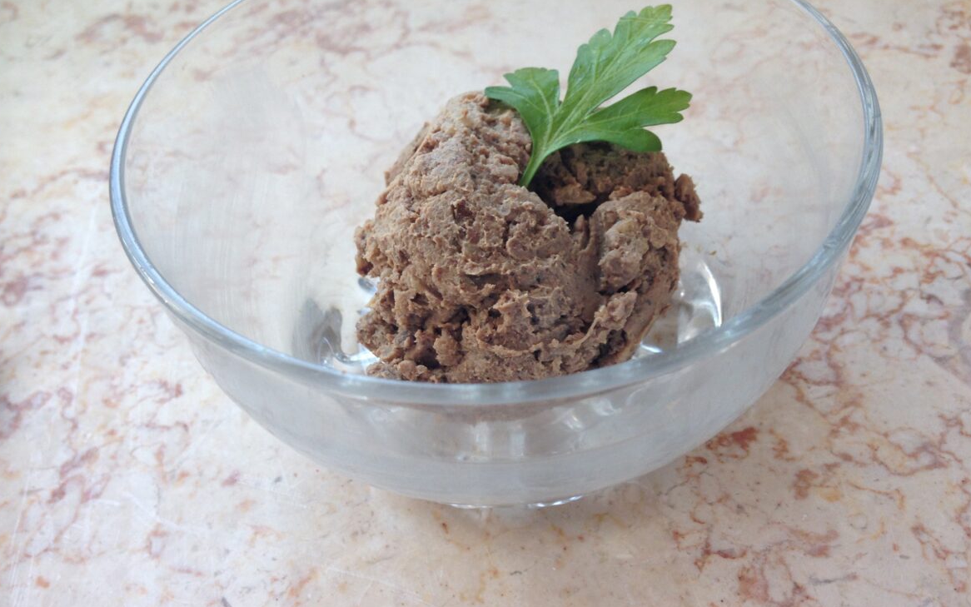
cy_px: 279
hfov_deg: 54.0
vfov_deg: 35.3
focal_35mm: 36
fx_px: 953
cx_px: 487
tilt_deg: -46.4
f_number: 2.4
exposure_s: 1/120
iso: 64
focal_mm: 4.12
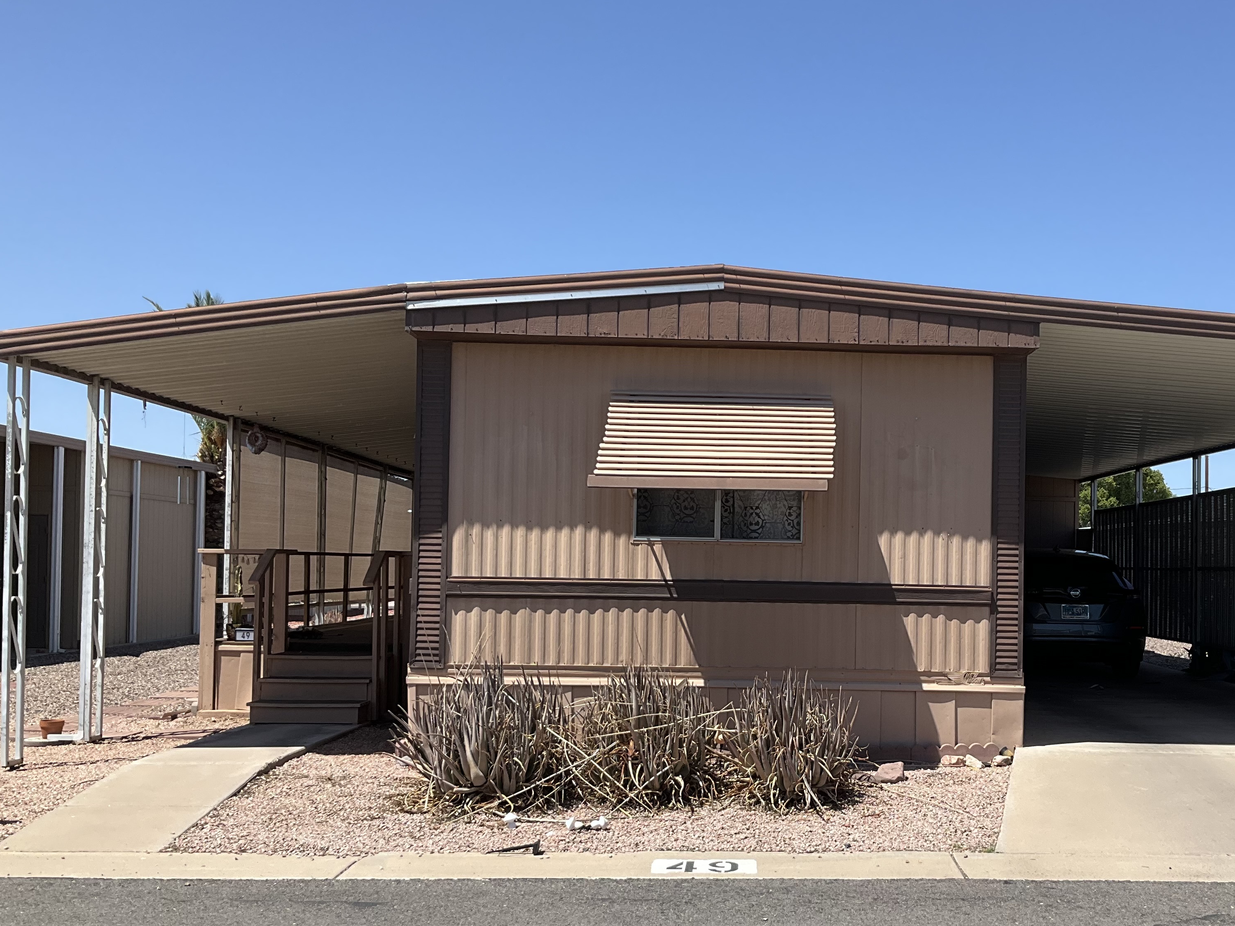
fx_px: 1392
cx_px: 783
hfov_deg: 47.4
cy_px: 541
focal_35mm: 39
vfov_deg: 36.7
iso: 25
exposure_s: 1/1984
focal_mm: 3
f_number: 1.8
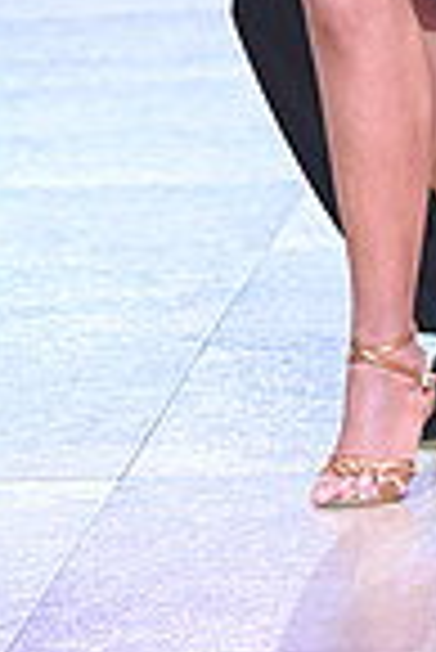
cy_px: -198
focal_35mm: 328
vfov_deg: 6.2
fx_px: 5944
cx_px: 200
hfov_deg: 4.2
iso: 1600
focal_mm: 82
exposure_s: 1/250
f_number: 4
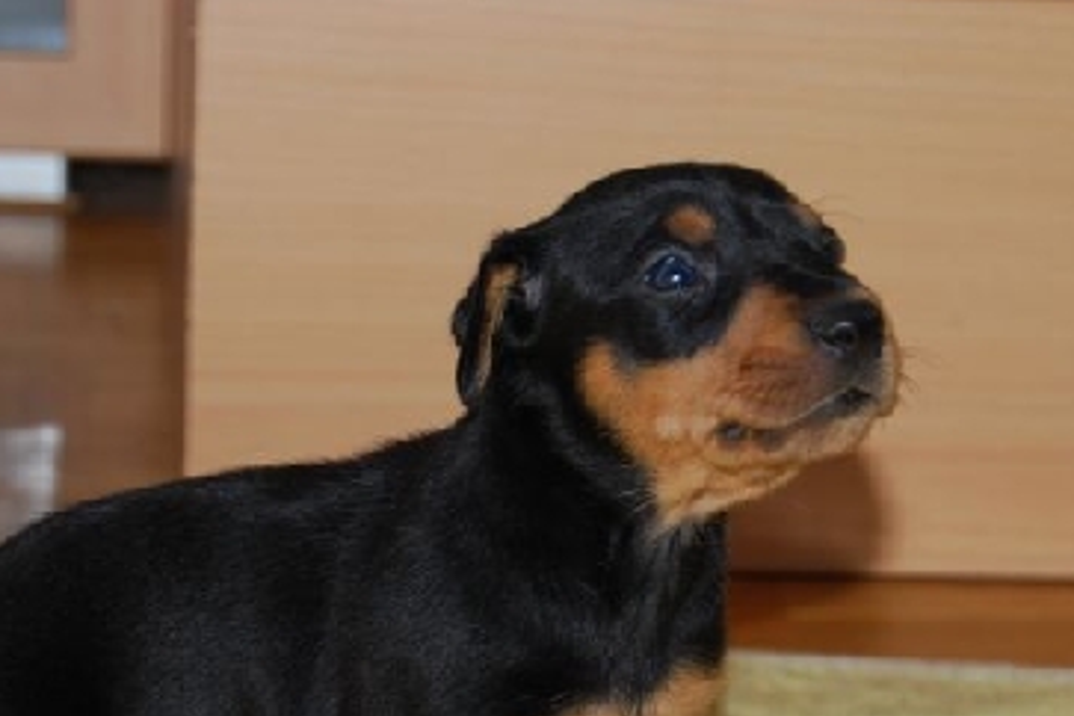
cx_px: 598
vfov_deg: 9.4
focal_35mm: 146
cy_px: 615
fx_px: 4352
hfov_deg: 14.1
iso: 200
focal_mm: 55
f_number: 5.6
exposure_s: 1/60
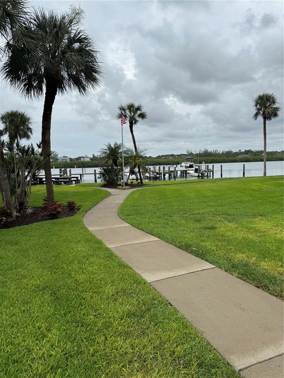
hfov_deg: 56.8
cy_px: 189
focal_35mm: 24
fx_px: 263
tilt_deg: -5.7
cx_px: 142
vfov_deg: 71.6
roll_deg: +3.1
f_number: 1.78
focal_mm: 6.76
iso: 80
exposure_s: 1/3096
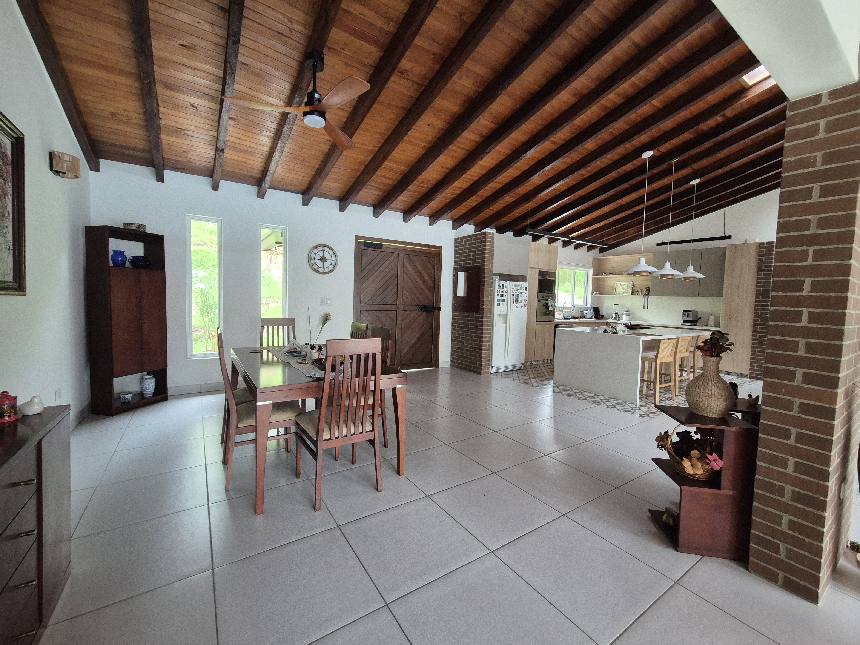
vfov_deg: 89.9
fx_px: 323
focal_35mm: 13
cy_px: 322
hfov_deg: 106.2
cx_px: 430
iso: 500
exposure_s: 1/100
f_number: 2.2
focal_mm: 2.2
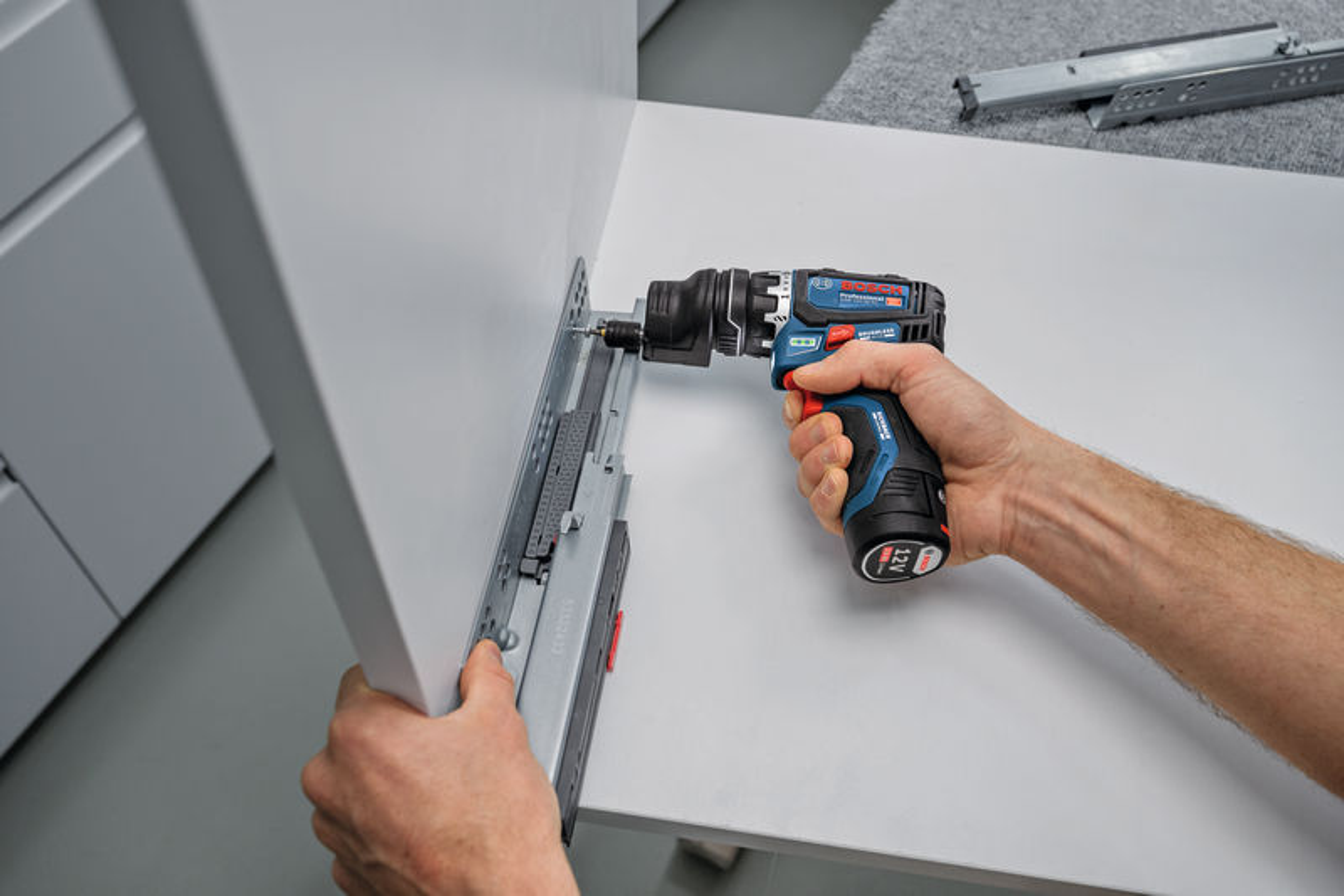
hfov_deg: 57.2
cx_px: 672
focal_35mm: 33
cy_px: 448
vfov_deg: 40.0
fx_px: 1232
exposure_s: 1/80
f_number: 5.6
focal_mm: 33
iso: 400
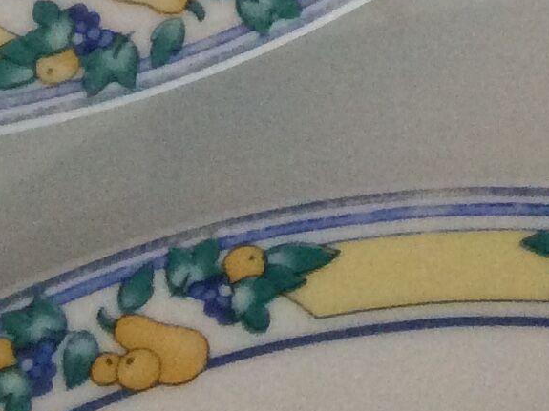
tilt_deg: -81.9
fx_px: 2283
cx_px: 256
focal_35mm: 144
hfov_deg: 13.7
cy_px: -338
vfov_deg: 9.8
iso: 160
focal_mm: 3.3
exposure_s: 1/25
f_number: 2.4
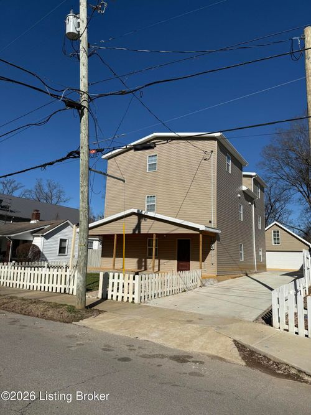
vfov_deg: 71.6
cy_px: 208
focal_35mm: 24
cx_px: 156
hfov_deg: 56.8
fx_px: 288
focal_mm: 6.76
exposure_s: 1/10309
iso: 80
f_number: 1.78
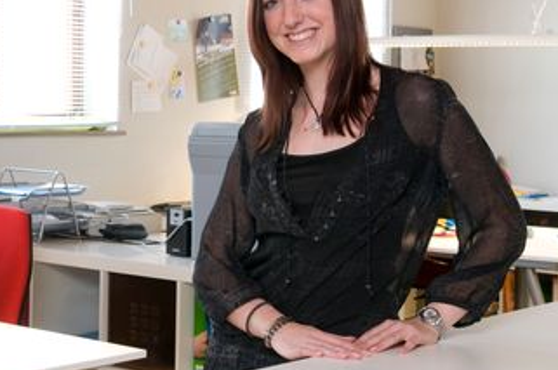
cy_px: 125
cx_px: 129
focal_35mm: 86
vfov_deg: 15.8
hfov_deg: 23.4
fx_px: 1331
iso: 200
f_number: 9
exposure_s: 1/8
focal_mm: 36
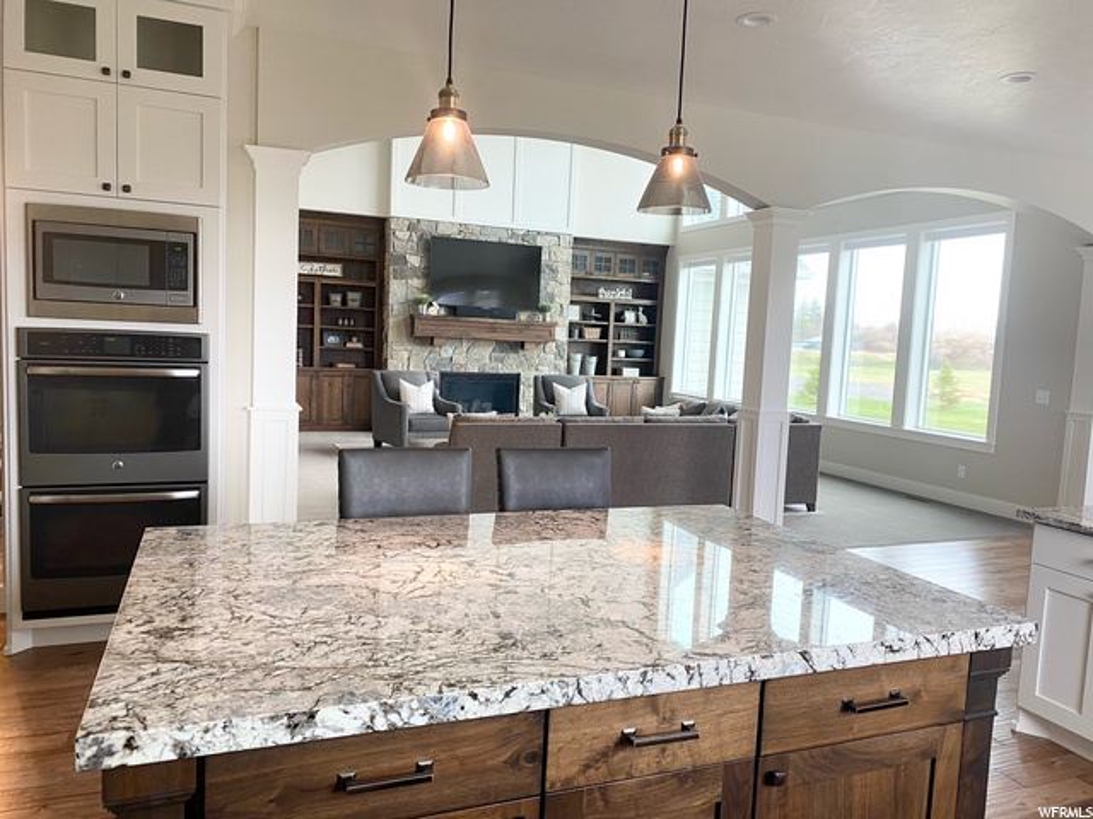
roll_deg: -3.1
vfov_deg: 53.1
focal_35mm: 26
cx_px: 546
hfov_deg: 67.3
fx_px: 821
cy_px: 410
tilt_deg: -6.3
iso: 80
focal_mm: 4.25
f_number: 1.8
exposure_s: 1/60
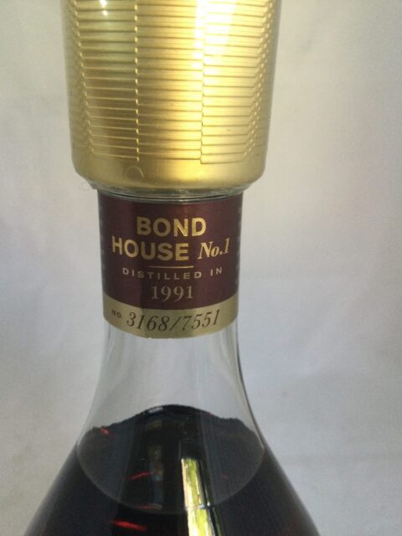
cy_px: 268
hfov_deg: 45.4
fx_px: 480
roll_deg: +0.4
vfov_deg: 58.4
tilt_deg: -21.1
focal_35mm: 31
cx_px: 201
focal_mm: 3.3
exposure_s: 1/33
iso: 100
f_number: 2.4
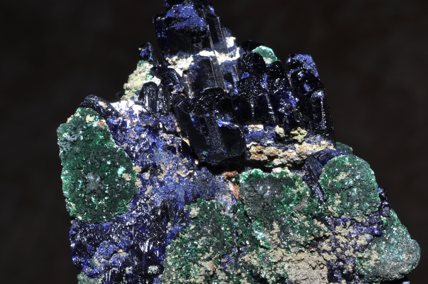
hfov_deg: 22.6
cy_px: 142
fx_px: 1069
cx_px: 214
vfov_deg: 15.2
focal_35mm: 90
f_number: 40
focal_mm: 60
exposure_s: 1/60
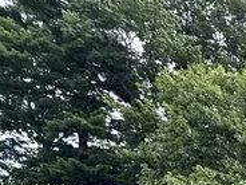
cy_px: 371
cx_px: 554
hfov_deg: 15.9
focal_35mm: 78
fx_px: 554
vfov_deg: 15.2
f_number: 2.2
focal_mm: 2.22
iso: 50
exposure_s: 1/549
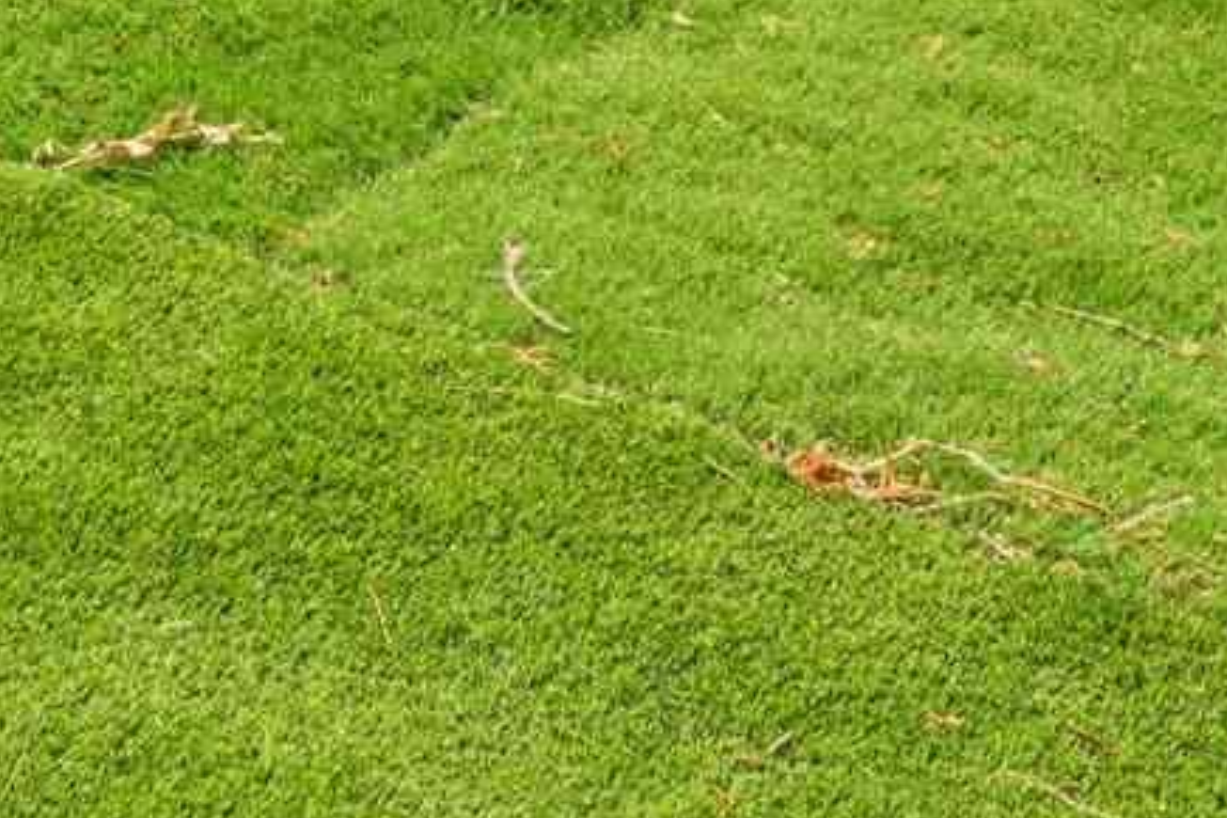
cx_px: -276
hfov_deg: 16.8
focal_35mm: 117
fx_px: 3971
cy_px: -1591
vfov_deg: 9.4
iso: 400
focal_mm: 16.5
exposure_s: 1/250
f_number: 14
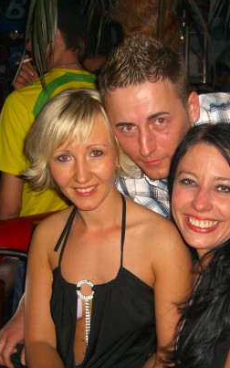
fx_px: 602
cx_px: 138
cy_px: 185
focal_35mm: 60
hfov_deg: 21.6
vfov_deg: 34.0
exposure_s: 1/60
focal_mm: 7.9
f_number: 2.8
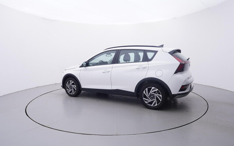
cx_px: 117
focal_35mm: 24
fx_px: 150
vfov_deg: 52.0
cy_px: 75
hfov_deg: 75.9
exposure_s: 1/80
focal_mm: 15
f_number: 5
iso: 200
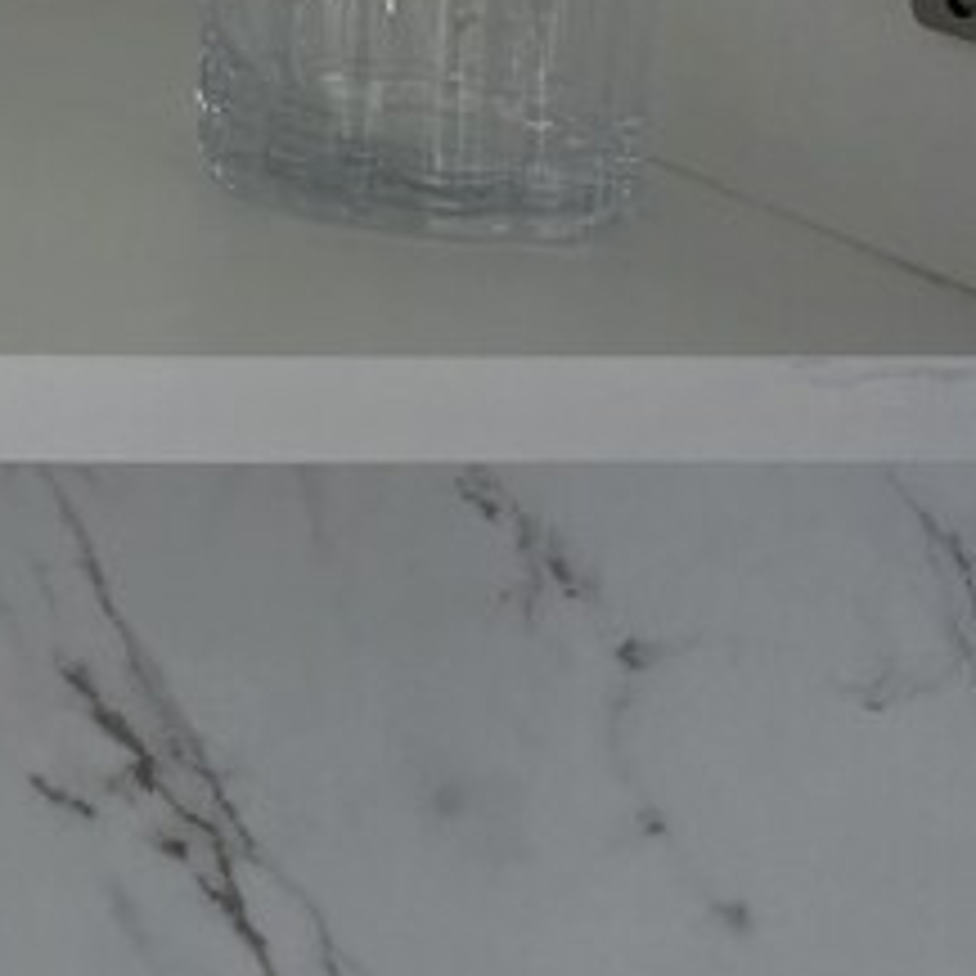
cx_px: -1277
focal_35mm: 96
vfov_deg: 16.6
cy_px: -459
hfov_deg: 13.7
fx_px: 3062
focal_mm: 6.5
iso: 400
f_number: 1.4
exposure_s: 1/100
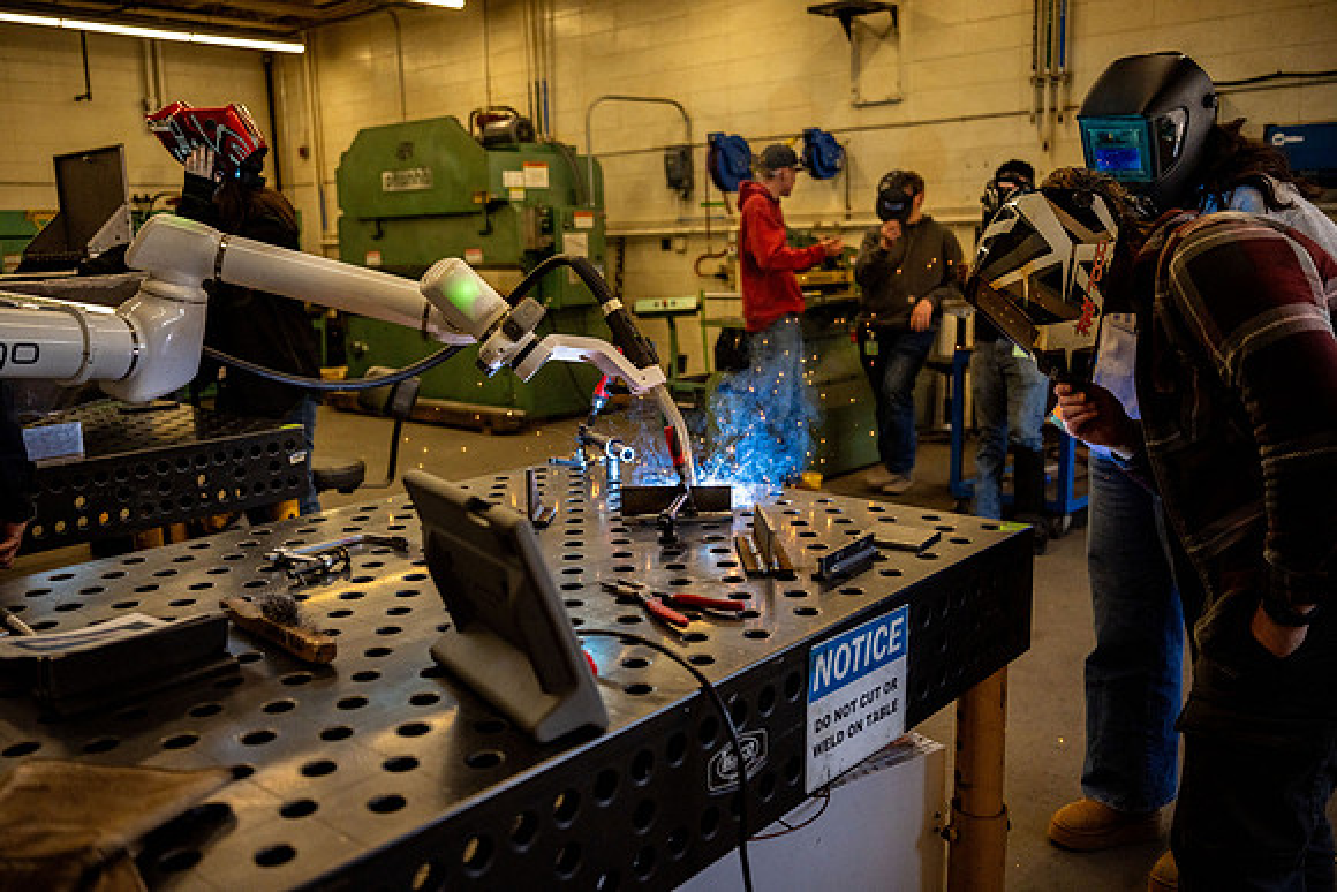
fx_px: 1114
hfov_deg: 61.9
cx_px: 668
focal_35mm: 30
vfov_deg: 43.6
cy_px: 446
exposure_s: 1/2500
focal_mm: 30
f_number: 2.8
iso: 400
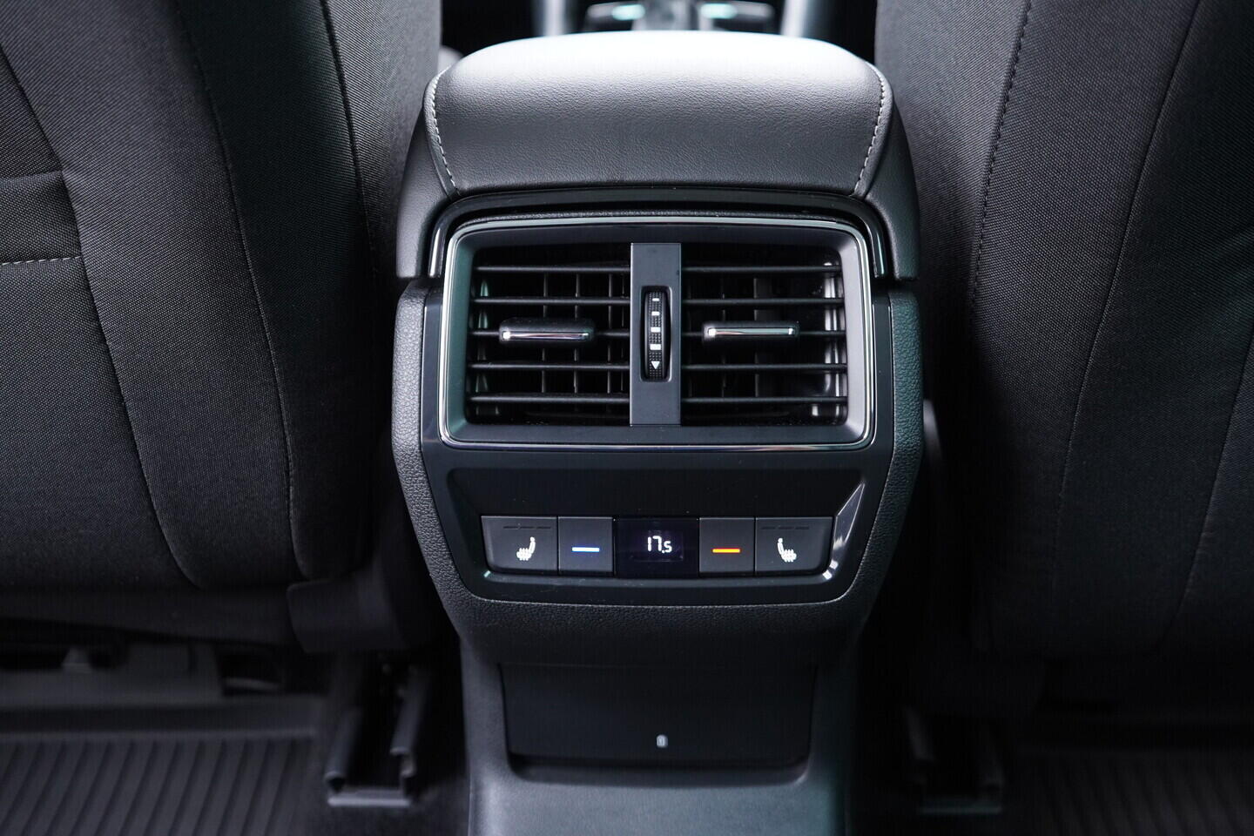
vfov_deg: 36.9
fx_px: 1254
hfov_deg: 53.1
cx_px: 627
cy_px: 418
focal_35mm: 36
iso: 1250
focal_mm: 24
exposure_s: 1/40
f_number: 2.8
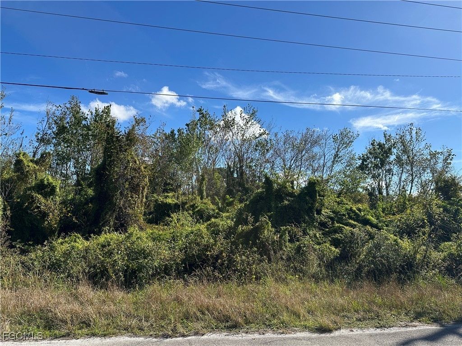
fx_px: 320
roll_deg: -0.7
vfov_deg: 56.8
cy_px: 173
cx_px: 231
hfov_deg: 71.6
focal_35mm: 24
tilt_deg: +7.9
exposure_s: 1/5263
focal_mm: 6.86
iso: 80
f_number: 1.78
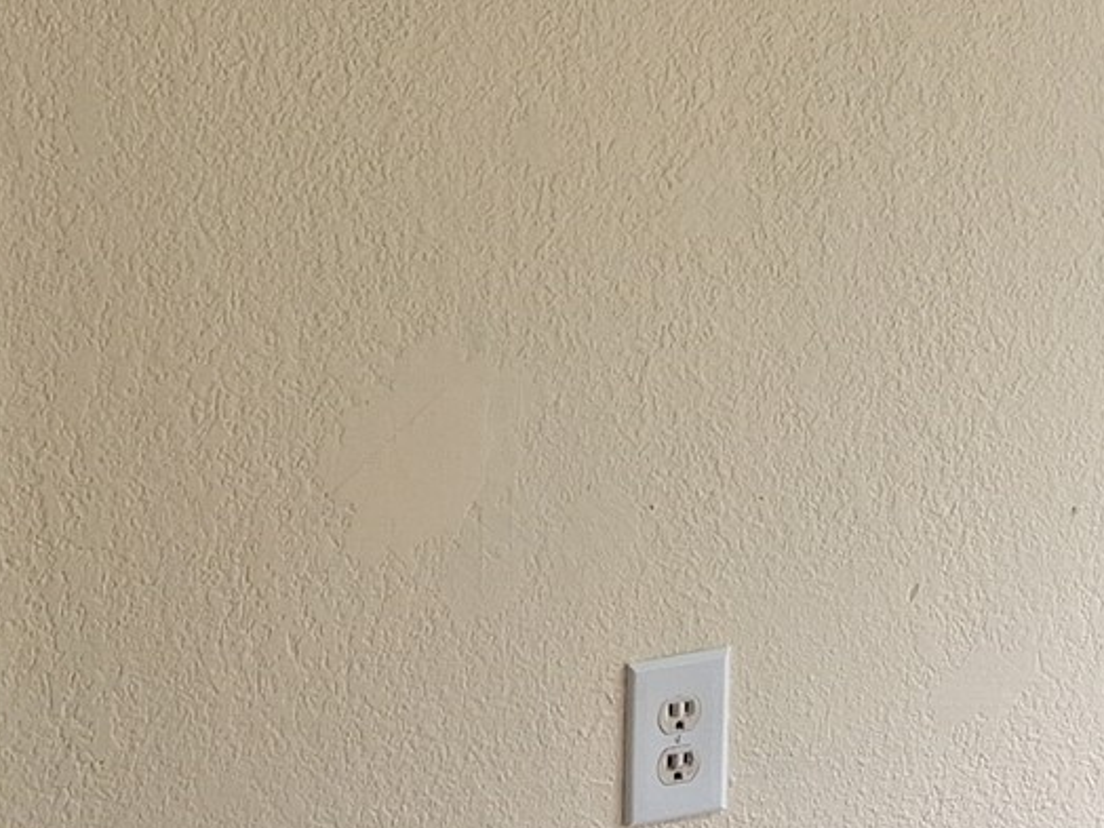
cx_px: 244
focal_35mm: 99
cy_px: -493
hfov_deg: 19.7
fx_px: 3157
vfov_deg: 13.8
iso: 100
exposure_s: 1/100
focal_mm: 4
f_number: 1.8
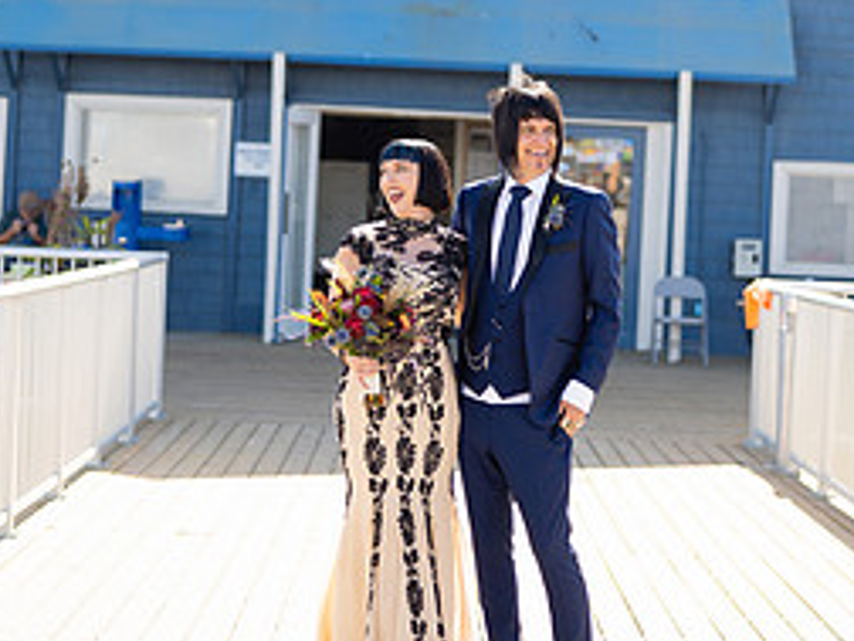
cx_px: 458
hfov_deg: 22.8
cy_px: 156
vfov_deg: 17.1
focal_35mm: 86
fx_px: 2122
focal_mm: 50
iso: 200
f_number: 1.8
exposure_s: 1/2500
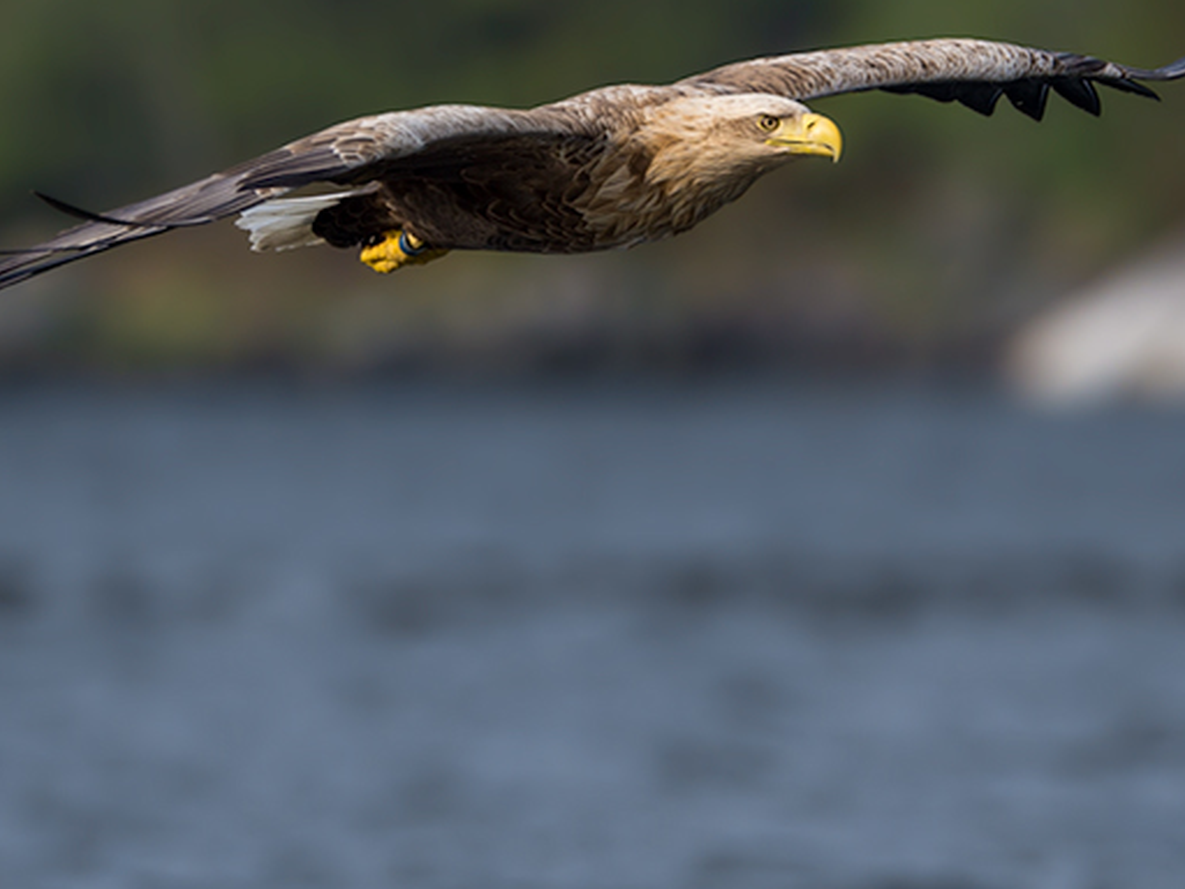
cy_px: 375
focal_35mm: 1126
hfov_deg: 1.8
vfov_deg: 1.3
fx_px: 38546
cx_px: 988
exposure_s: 1/2000
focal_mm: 500
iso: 320
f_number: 5.6
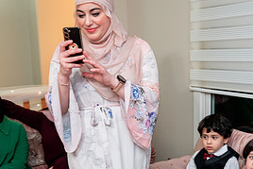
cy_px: 126
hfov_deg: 37.6
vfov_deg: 25.7
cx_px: 175
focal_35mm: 52
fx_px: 366
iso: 1600
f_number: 2.8
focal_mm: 24
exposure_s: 1/160
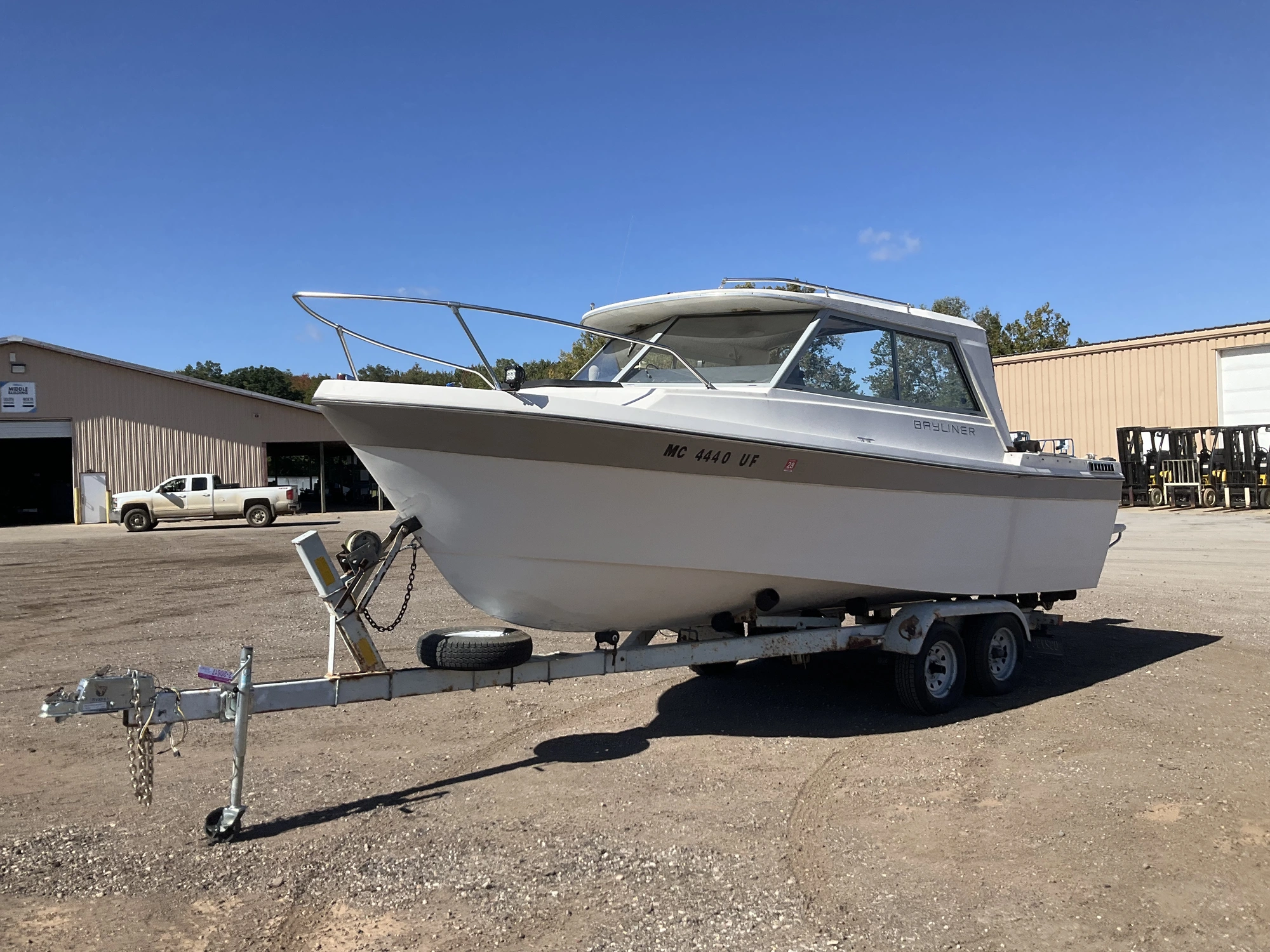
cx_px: 635
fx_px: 1064
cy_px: 476
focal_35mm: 29
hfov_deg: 61.7
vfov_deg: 48.2
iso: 25
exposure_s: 1/1984
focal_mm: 3
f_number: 1.8
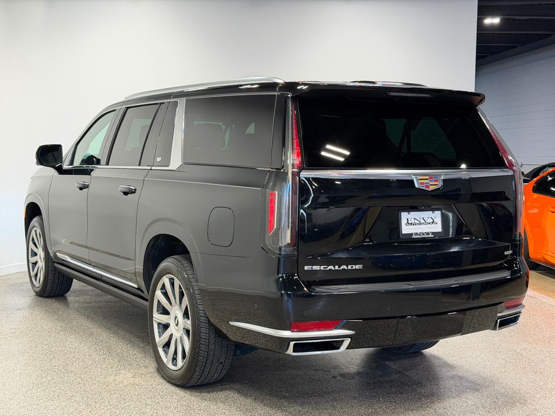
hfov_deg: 39.7
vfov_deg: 30.3
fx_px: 770
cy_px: 208
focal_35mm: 48
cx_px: 278
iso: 80
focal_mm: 6.76
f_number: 1.78
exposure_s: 1/140
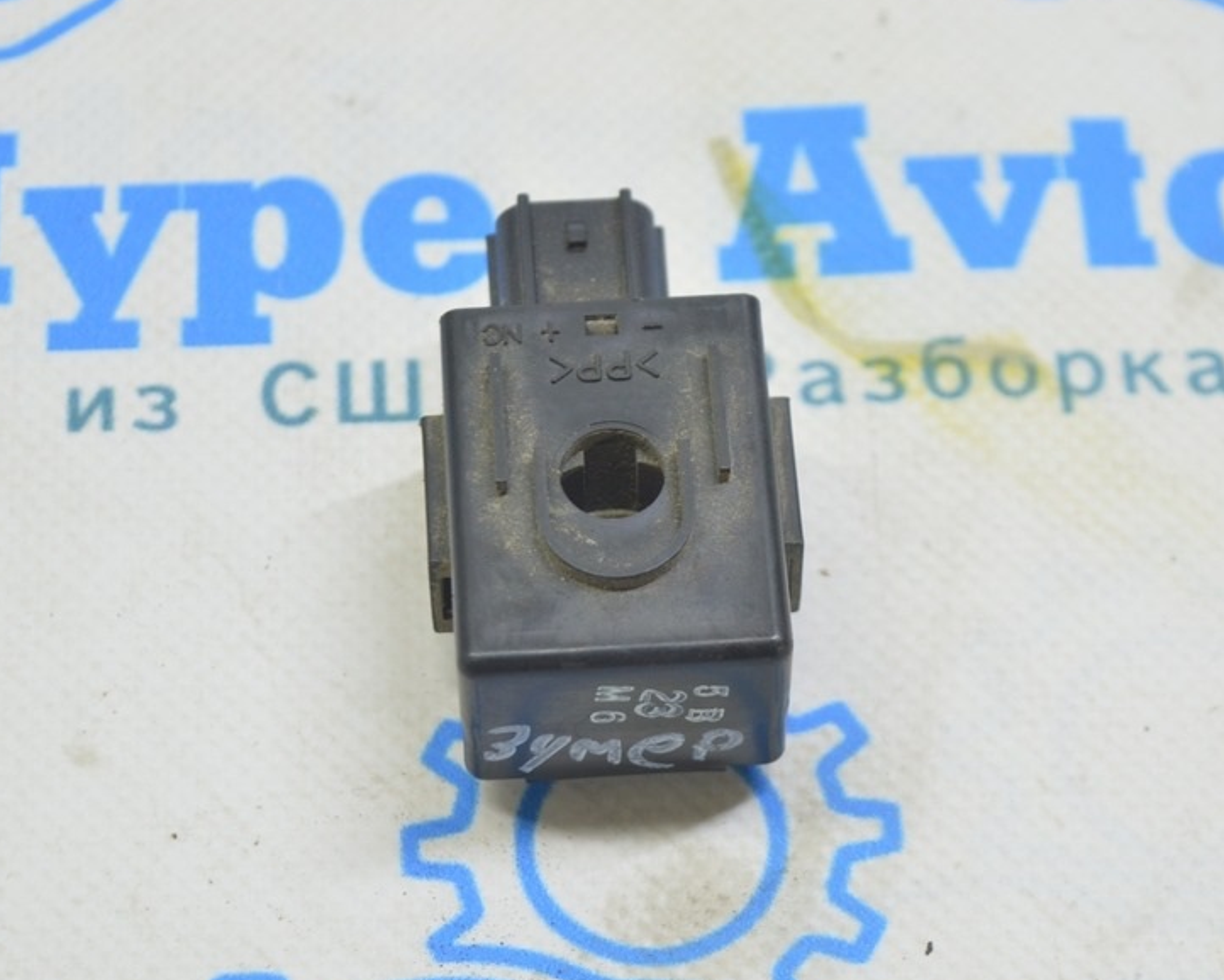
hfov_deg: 17.5
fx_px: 3974
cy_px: 552
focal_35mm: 110
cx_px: 604
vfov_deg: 14.1
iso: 400
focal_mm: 55
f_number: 5.6
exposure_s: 1/15
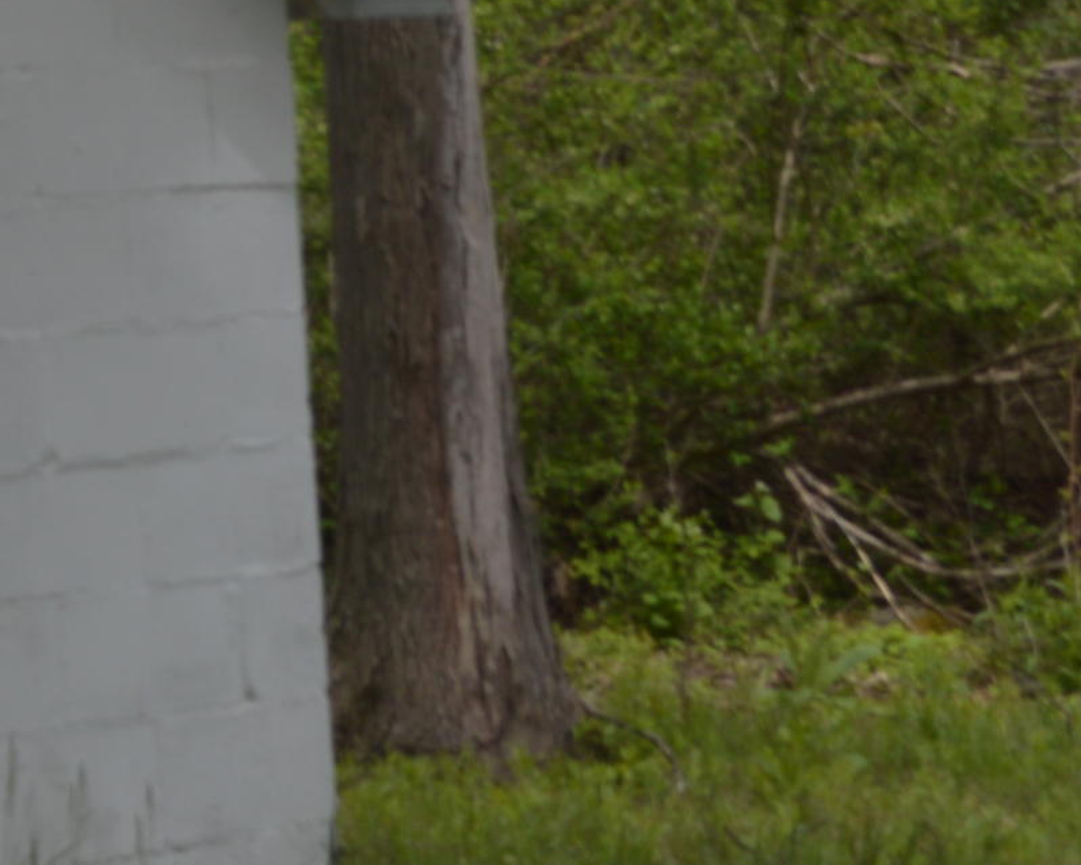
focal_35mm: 222
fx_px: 7105
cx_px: -634
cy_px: -53
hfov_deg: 8.5
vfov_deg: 6.9
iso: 100
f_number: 7.1
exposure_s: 1/200
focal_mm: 42
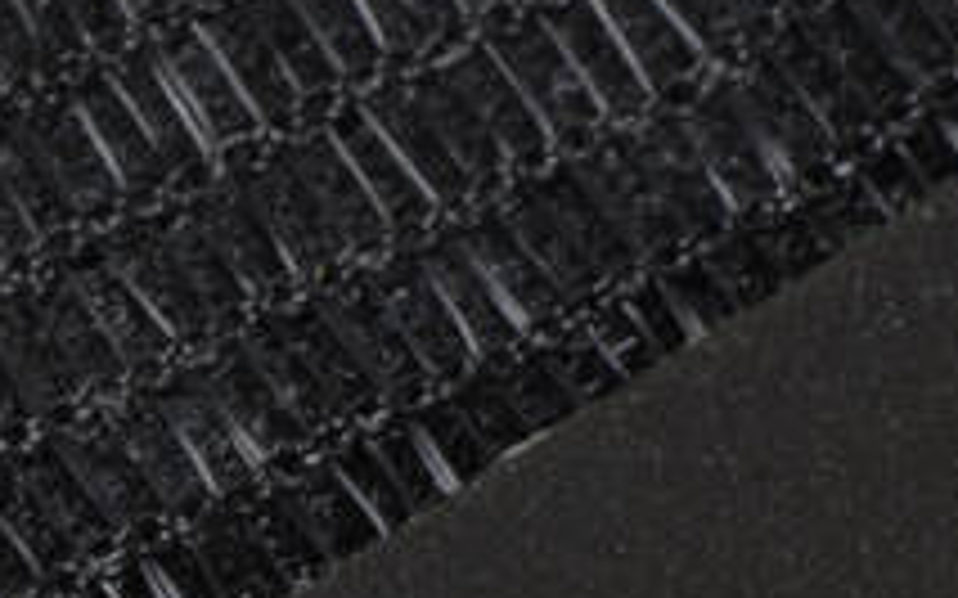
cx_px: 522
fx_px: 12709
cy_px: -162
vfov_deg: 2.7
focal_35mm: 487
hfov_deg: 4.3
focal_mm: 85
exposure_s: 1/6
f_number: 29
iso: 800
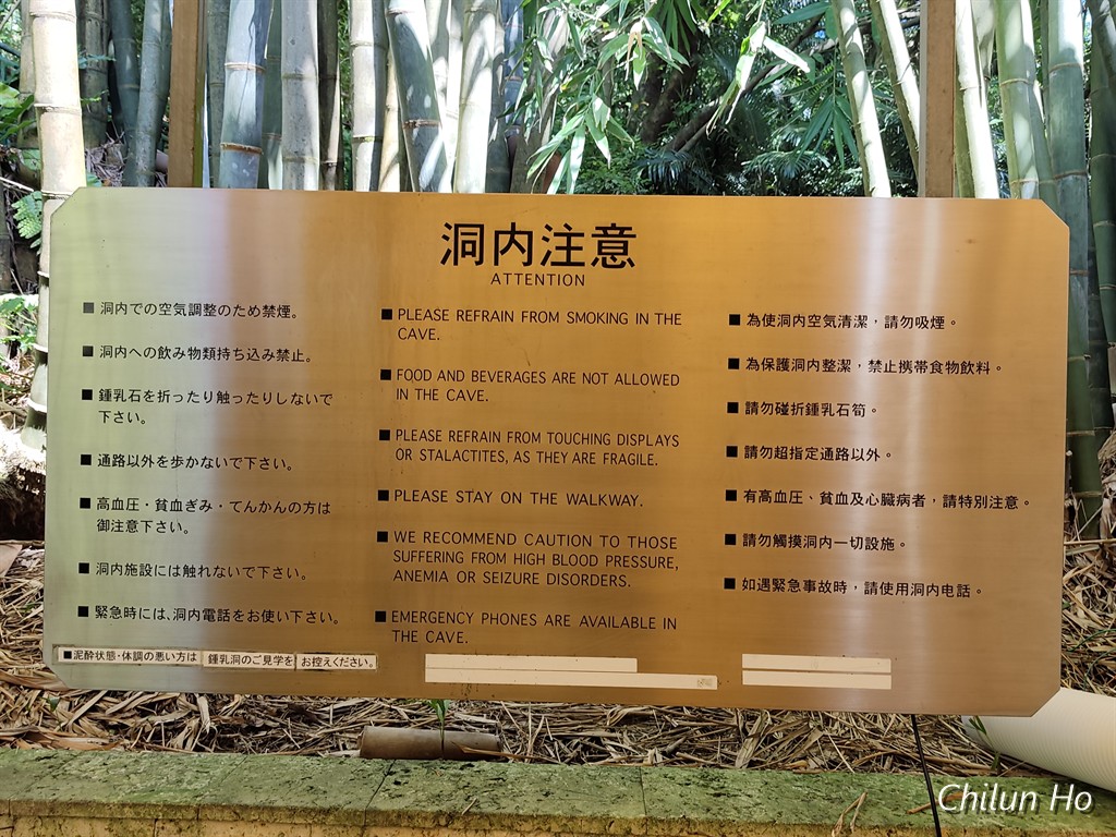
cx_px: 558
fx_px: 935
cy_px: 418
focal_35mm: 29
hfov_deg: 61.7
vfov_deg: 48.2
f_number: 1.7
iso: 80
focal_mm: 6.07
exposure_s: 1/100
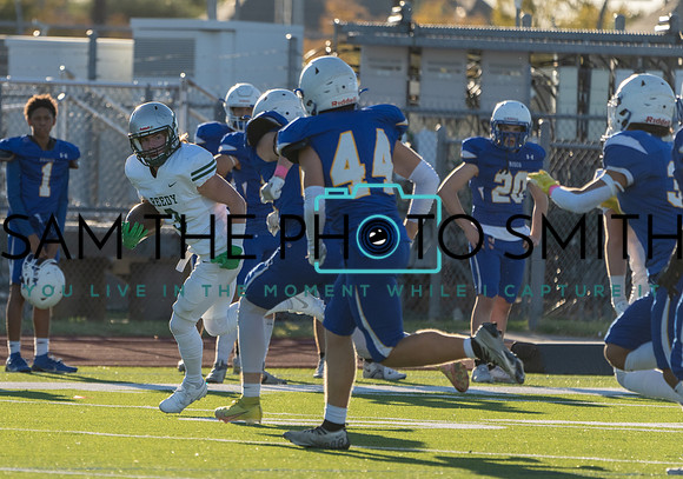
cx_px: 166
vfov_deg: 2.4
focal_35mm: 596
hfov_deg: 3.4
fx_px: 11493
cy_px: 239
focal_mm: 400
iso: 500
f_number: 5.6
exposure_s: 1/1250
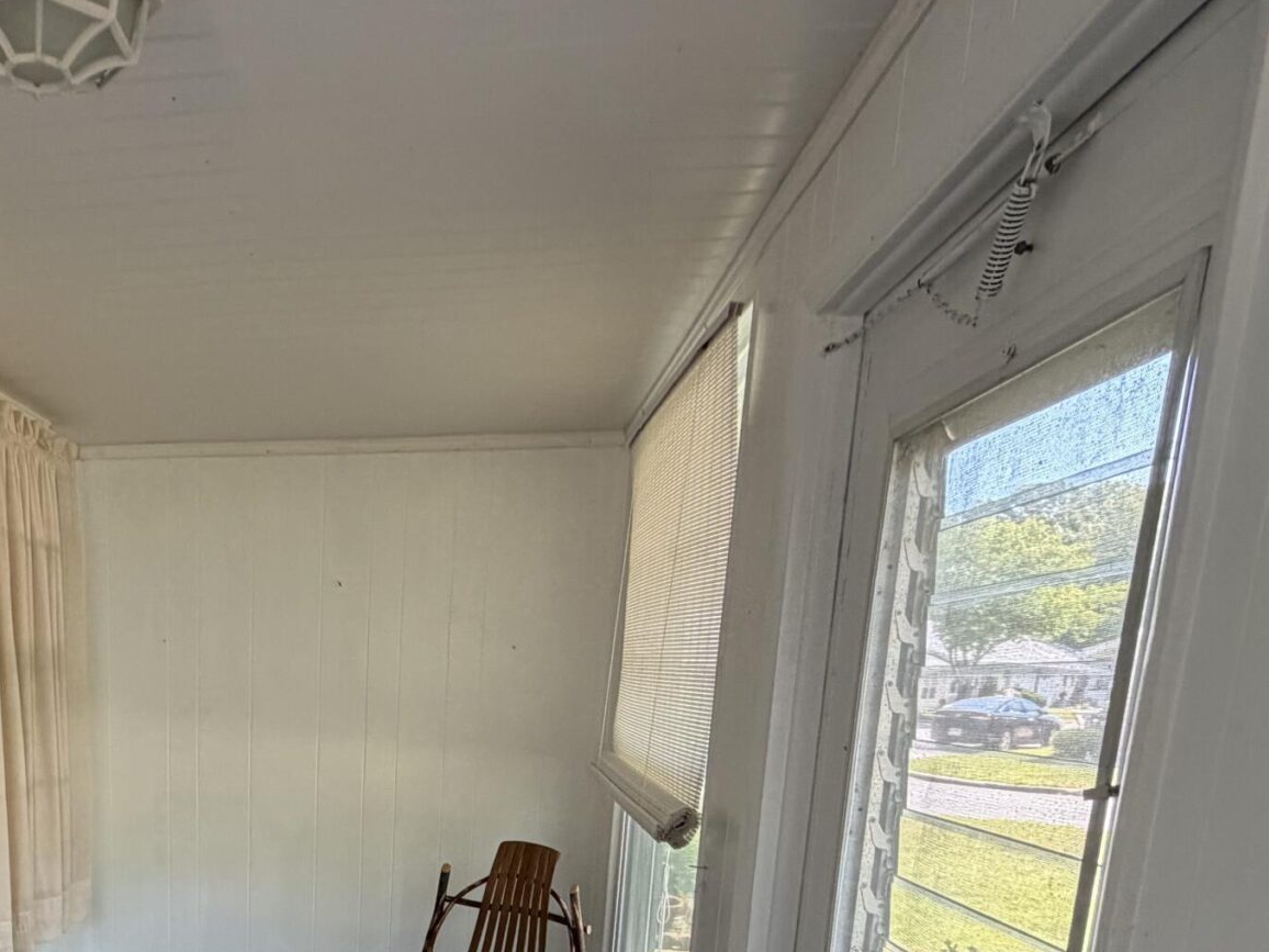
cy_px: 917
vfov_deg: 40.7
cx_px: 261
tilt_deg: -11.0
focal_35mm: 31
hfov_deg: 54.5
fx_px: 1136
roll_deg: -0.8
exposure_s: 1/121
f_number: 2.2
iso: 250
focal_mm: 2.22
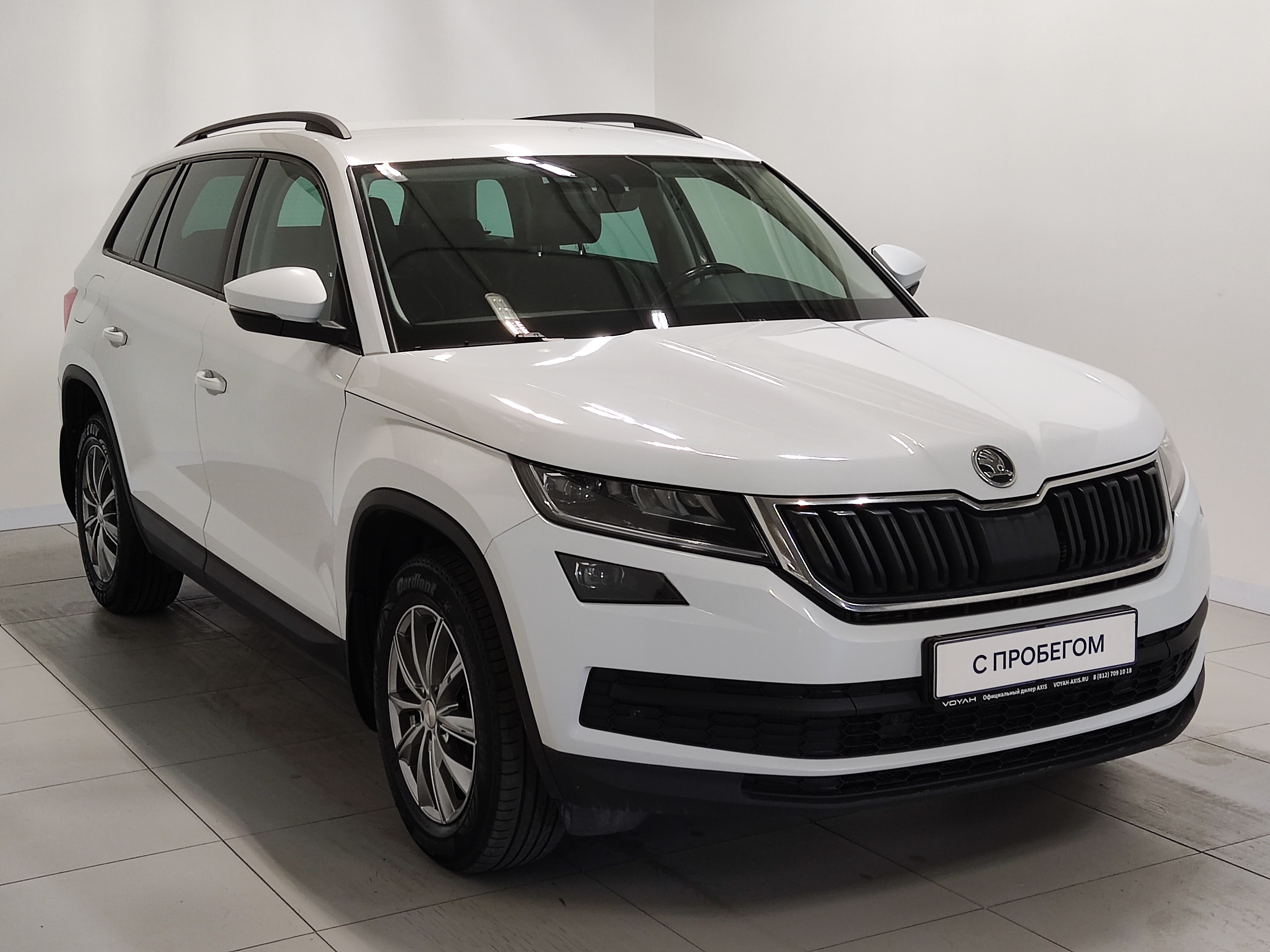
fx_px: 1871
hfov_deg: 37.5
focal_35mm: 51
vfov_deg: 28.6
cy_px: 476
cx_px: 635
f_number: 1.79
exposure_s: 1/50
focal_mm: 4.74
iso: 166
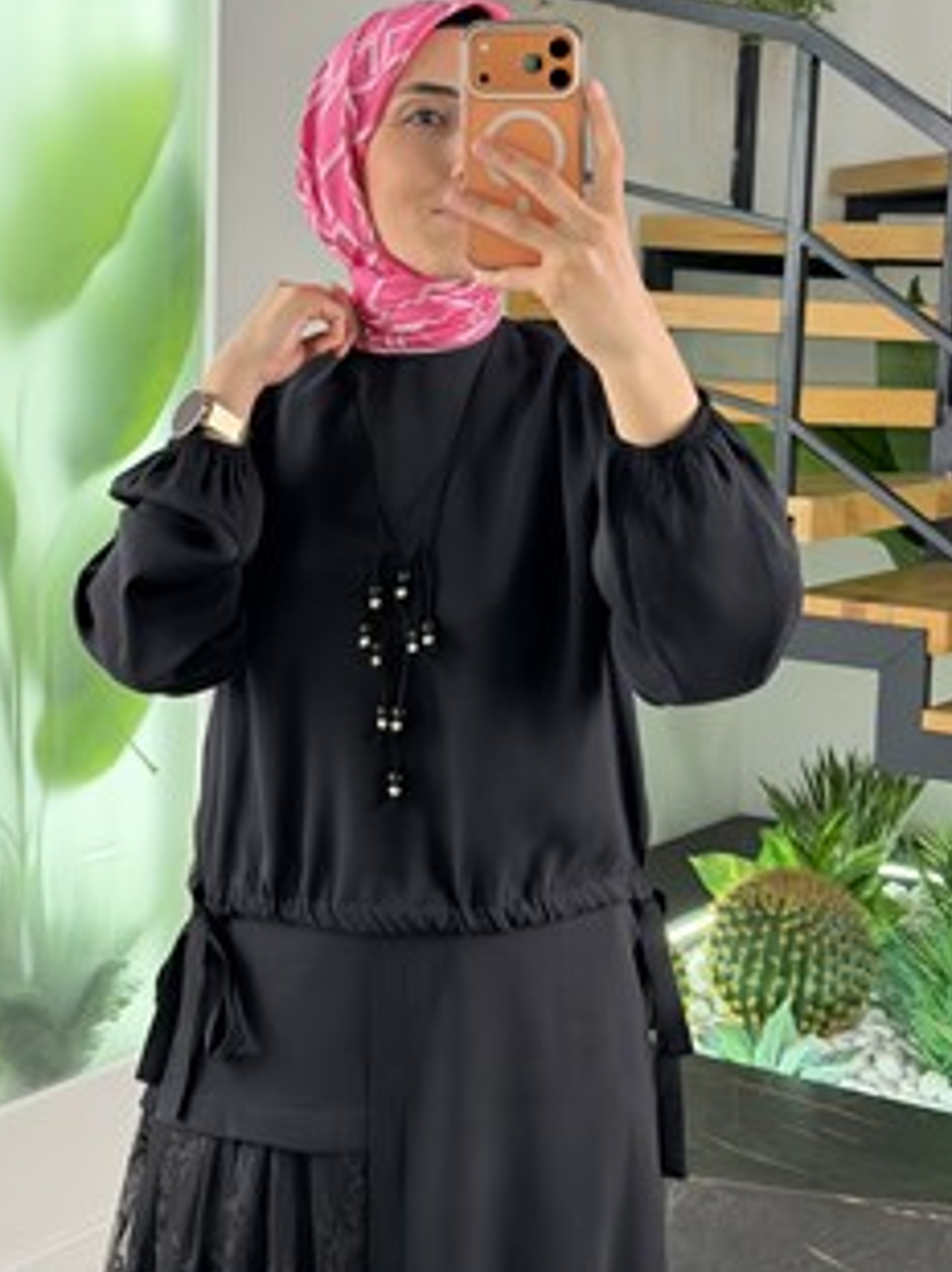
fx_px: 2350
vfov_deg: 30.2
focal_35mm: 64
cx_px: 390
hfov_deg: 22.9
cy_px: 531
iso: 160
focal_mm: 6.76
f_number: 1.78
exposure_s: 1/185
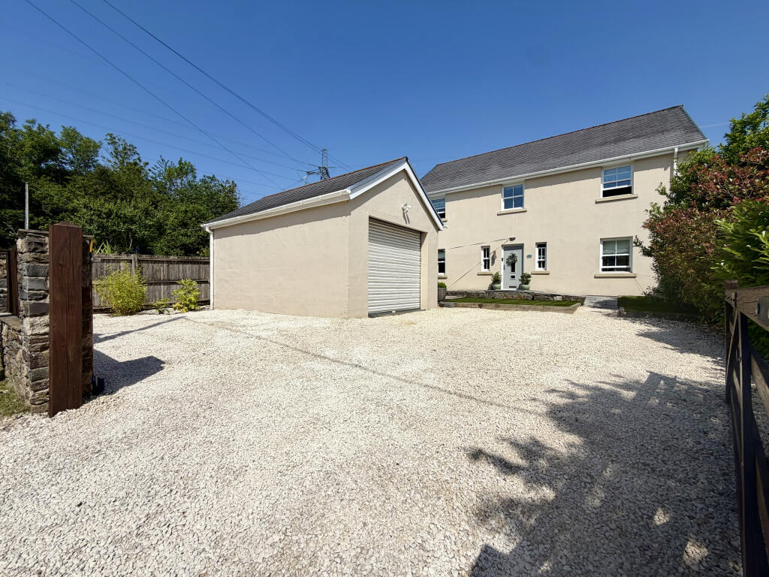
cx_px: 384
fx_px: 311
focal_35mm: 14
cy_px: 288
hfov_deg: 102.1
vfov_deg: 85.7
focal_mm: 2.22
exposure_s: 1/2024
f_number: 2.2
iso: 20
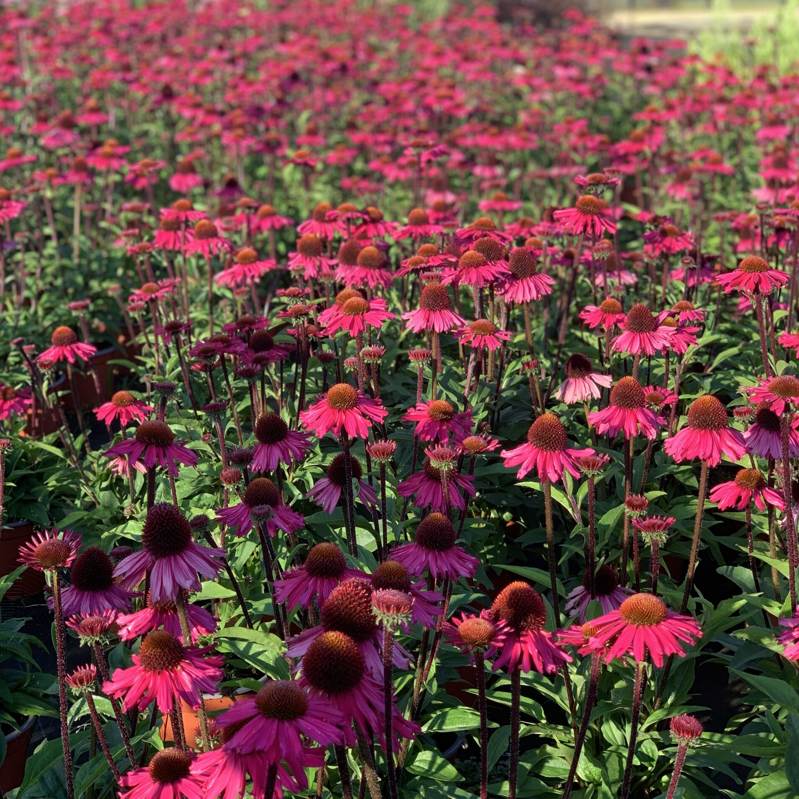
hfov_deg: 27.7
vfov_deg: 27.7
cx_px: 396
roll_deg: +0.7
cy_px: 365
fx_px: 1619
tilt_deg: -15.4
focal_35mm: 62
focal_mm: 6
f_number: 2.4
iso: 16
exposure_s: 1/122
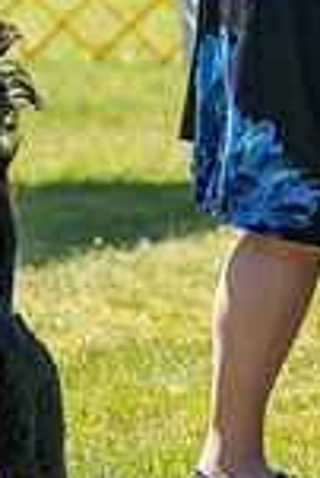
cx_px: 459
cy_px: -38
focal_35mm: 334
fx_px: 4443
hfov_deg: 4.1
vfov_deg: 6.1
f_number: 4.5
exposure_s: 1/500
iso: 100
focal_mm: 112
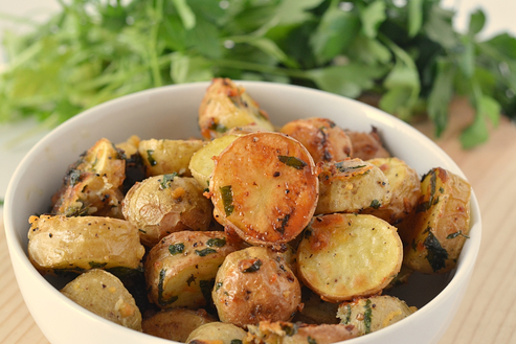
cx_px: 256
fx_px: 1090
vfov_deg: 18.0
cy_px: 171
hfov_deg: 26.6
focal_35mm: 76
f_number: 6.3
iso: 1000
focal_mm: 50
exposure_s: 1/100
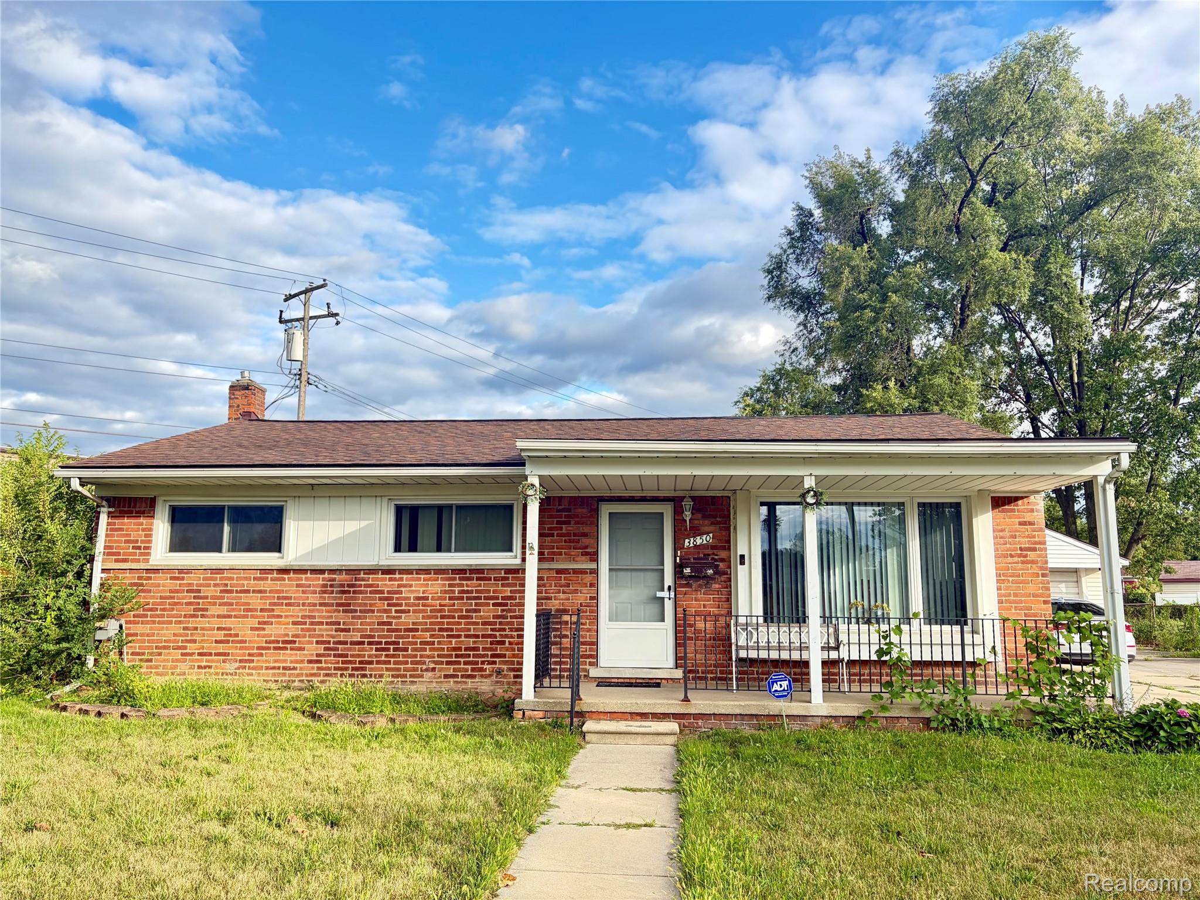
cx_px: 600
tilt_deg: +8.4
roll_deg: -0.1
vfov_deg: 53.1
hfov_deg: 67.3
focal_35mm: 26
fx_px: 901
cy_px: 450
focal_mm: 5.96
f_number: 1.6
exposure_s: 1/459
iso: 50
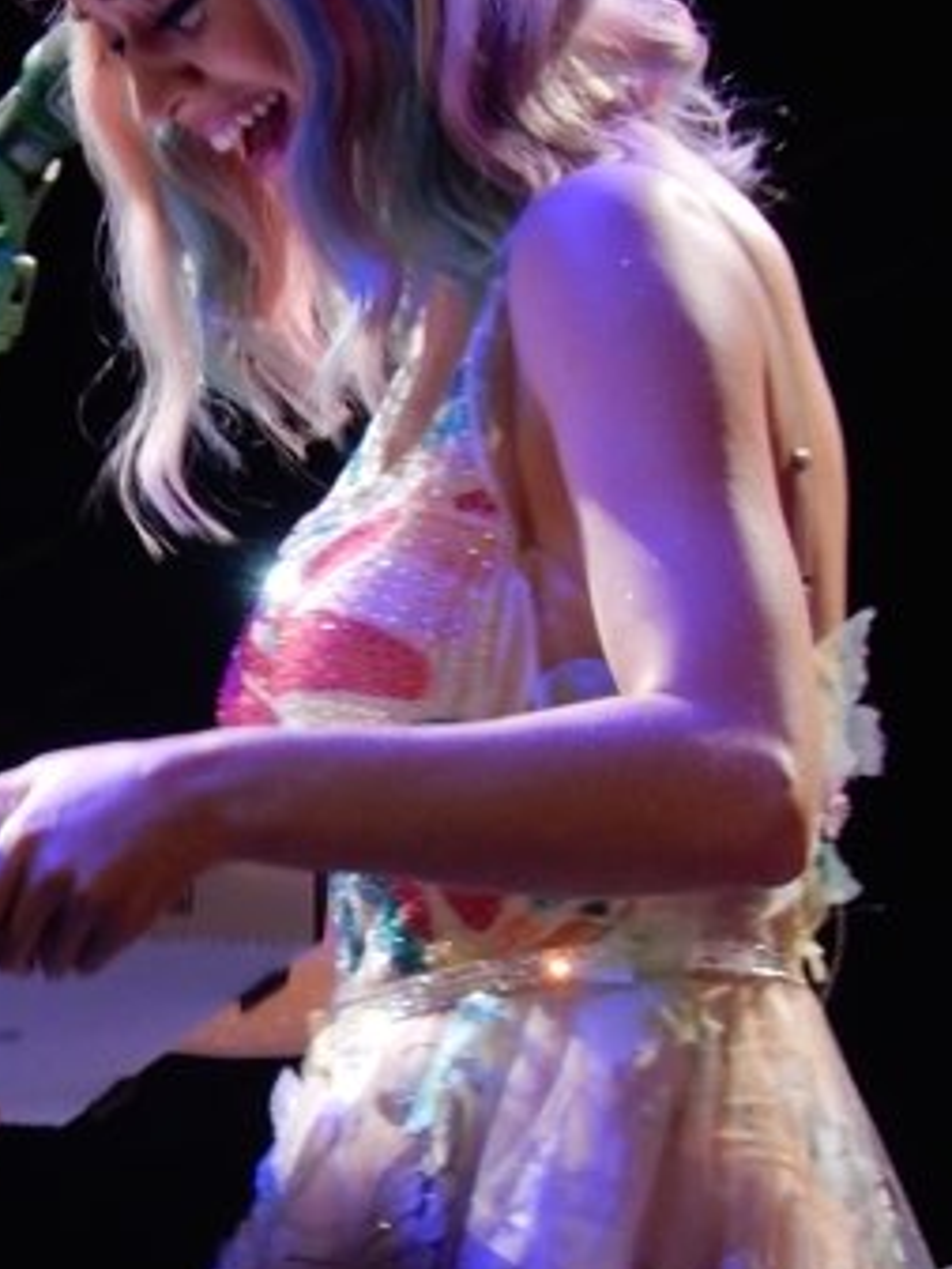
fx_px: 23233
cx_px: -75
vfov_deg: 3.1
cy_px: 960
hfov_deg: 2.3
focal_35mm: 634
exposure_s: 1/40
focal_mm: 47.8
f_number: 5.9
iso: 400
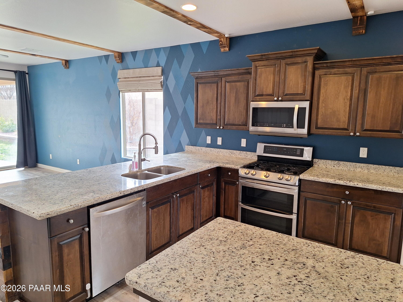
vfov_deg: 58.9
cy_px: 151
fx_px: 268
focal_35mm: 23
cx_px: 202
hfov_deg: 73.9
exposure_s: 1/40
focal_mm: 5.54
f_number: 1.8
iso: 64
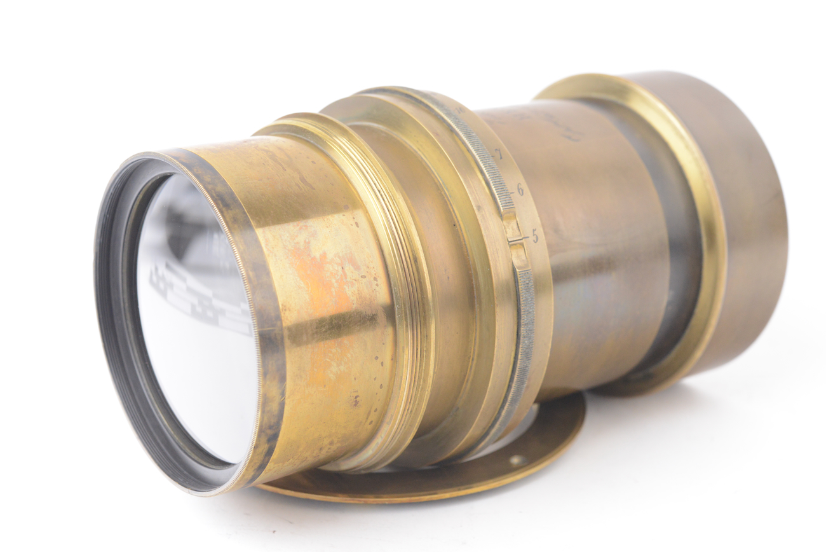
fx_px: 1377
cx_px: 413
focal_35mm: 60
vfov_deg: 22.6
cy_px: 276
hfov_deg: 33.4
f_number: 9
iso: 2500
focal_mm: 60
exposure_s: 1/100
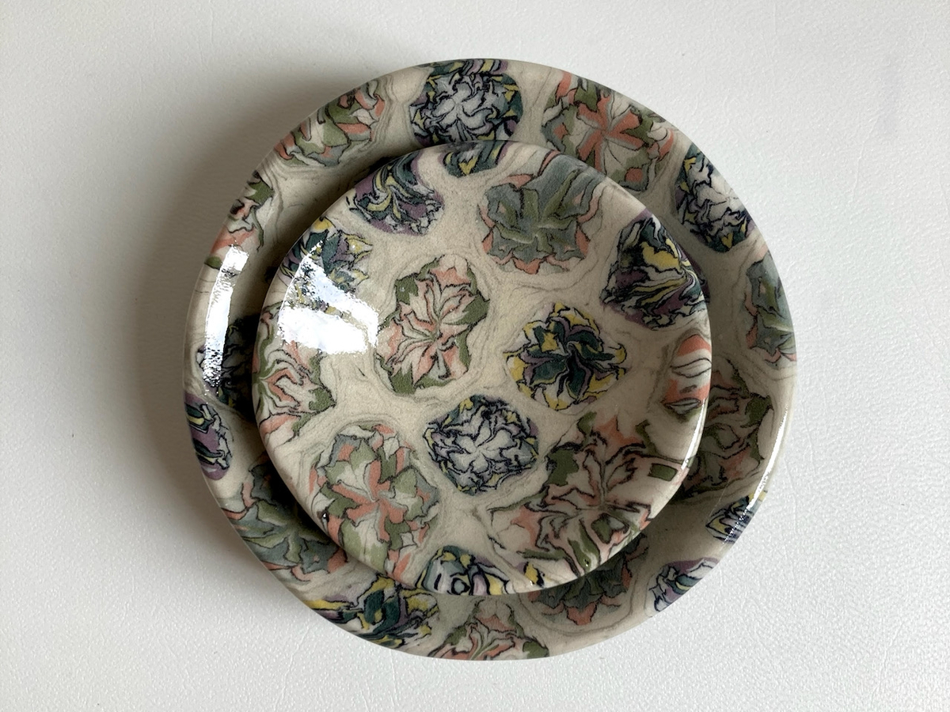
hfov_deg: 63.4
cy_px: 356
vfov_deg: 49.7
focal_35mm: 28
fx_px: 768
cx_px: 475
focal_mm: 3.99
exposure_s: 1/121
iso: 32
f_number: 1.8
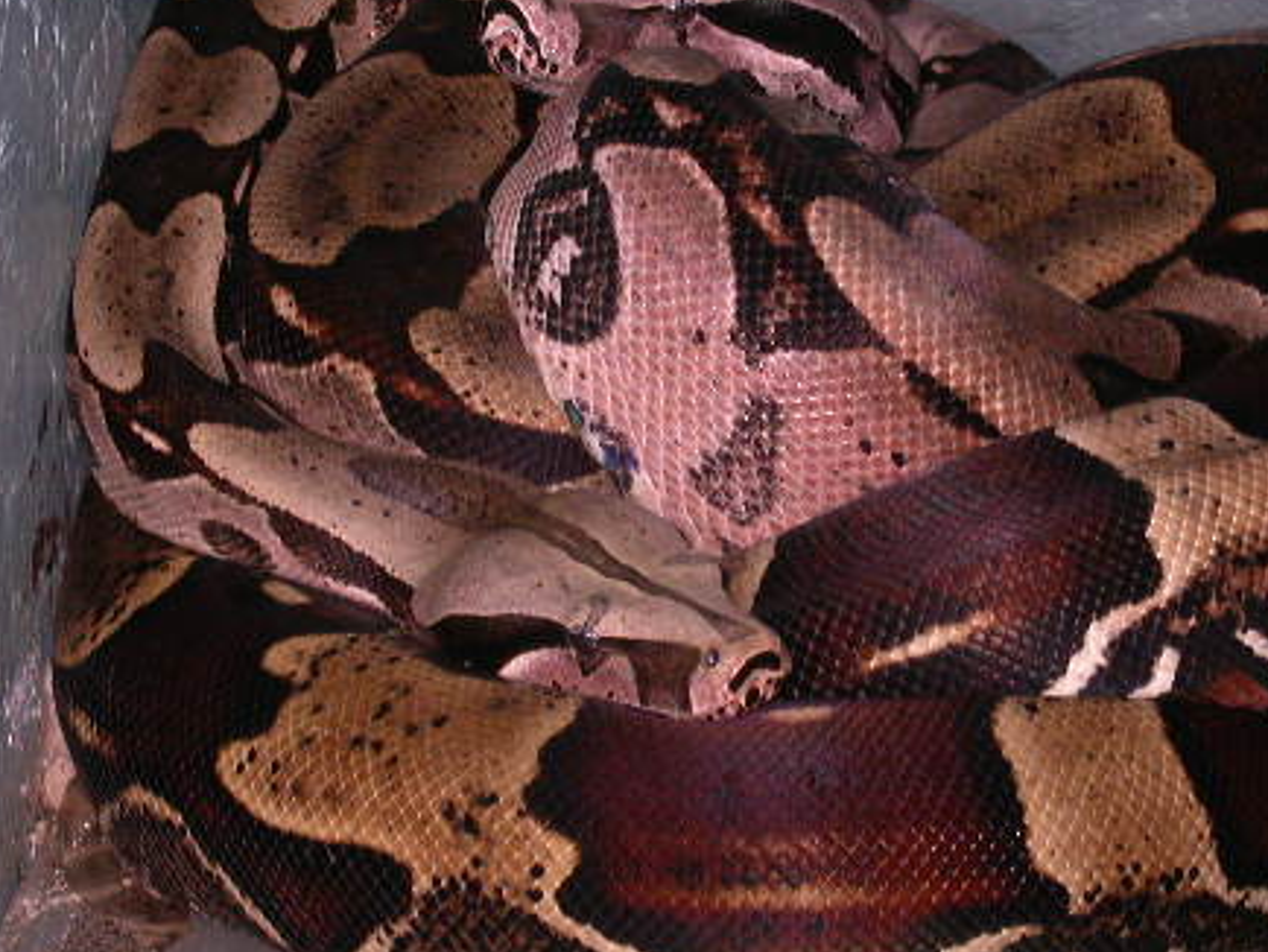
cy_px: 447
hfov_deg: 9.8
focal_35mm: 202
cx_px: 815
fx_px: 7403
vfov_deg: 7.4
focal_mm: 28.4
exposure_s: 1/60.3
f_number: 4.7
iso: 200
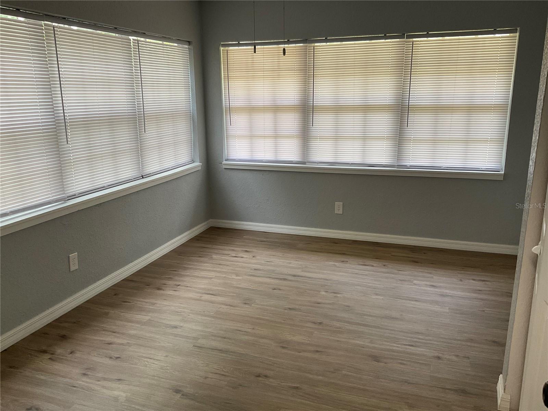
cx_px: 274
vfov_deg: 48.2
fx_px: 459
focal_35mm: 29
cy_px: 206
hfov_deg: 61.7
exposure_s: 1/120
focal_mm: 3
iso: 64
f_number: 1.8
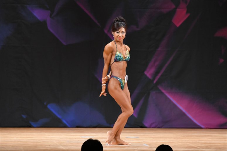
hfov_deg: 6.9
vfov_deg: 4.6
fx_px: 1891
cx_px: 114
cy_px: 76
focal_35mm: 300
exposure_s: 1/400
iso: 3200
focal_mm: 200
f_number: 5.6
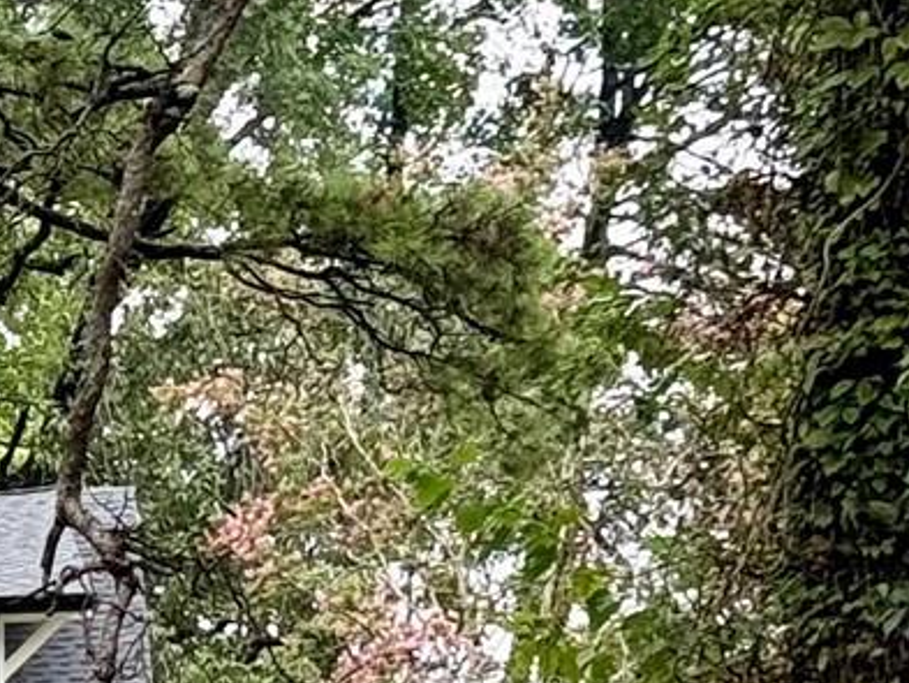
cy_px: 1313
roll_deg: +0.2
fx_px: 6567
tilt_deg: +3.2
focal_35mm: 250
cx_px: -1383
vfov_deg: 5.8
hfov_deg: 7.3
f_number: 1.78
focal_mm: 6.76
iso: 64
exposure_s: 1/282
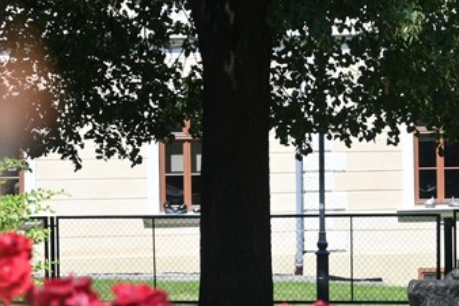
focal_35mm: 211
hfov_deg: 9.7
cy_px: 145
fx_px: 2689
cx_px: 505
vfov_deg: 6.5
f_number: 6.3
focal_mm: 50
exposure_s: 1/250
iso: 100
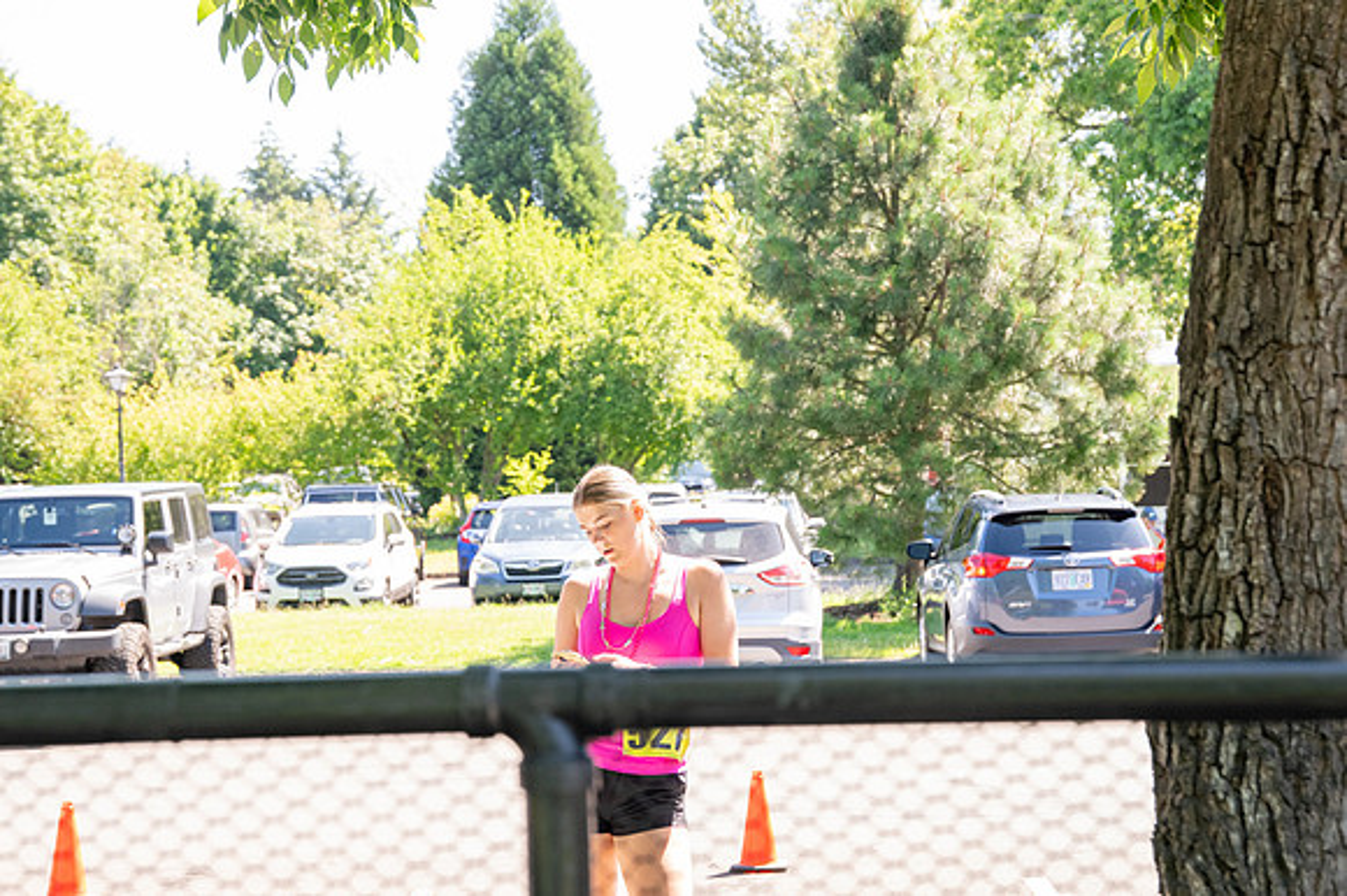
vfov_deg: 18.2
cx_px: 674
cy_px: 448
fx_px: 2805
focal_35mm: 75
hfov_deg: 27.0
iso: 500
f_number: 4
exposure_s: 1/400
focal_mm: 50
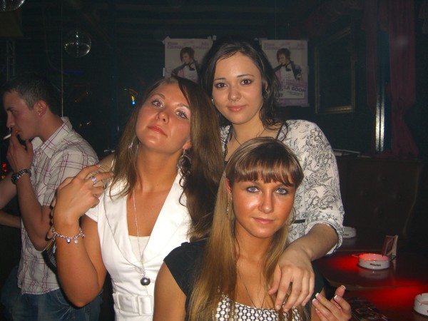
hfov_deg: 49.0
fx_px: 470
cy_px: 160
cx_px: 214
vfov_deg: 37.7
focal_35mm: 38
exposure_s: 1/60
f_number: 2.8
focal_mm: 7.9
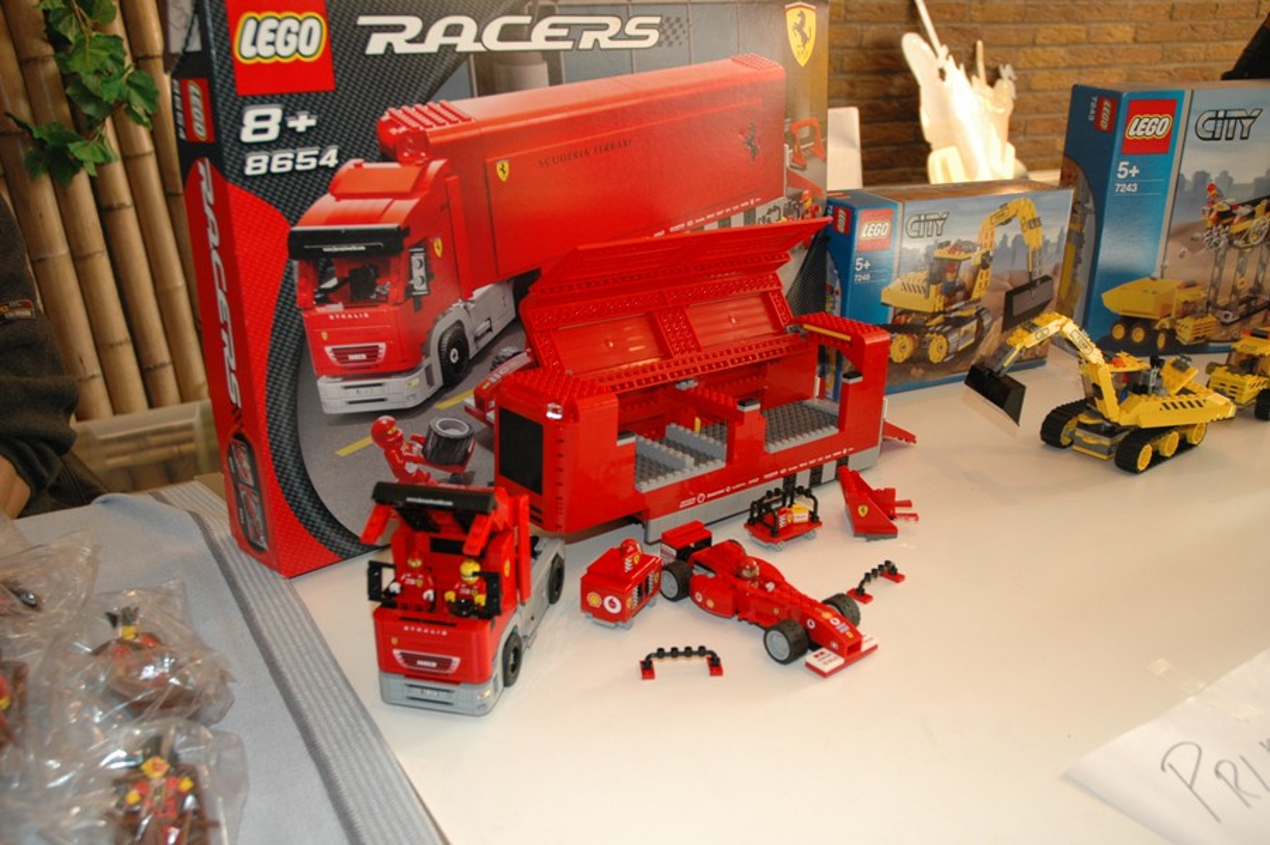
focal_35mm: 33
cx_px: 635
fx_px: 1163
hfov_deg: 57.3
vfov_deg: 39.9
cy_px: 422
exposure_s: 1/80
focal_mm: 22
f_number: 3.8
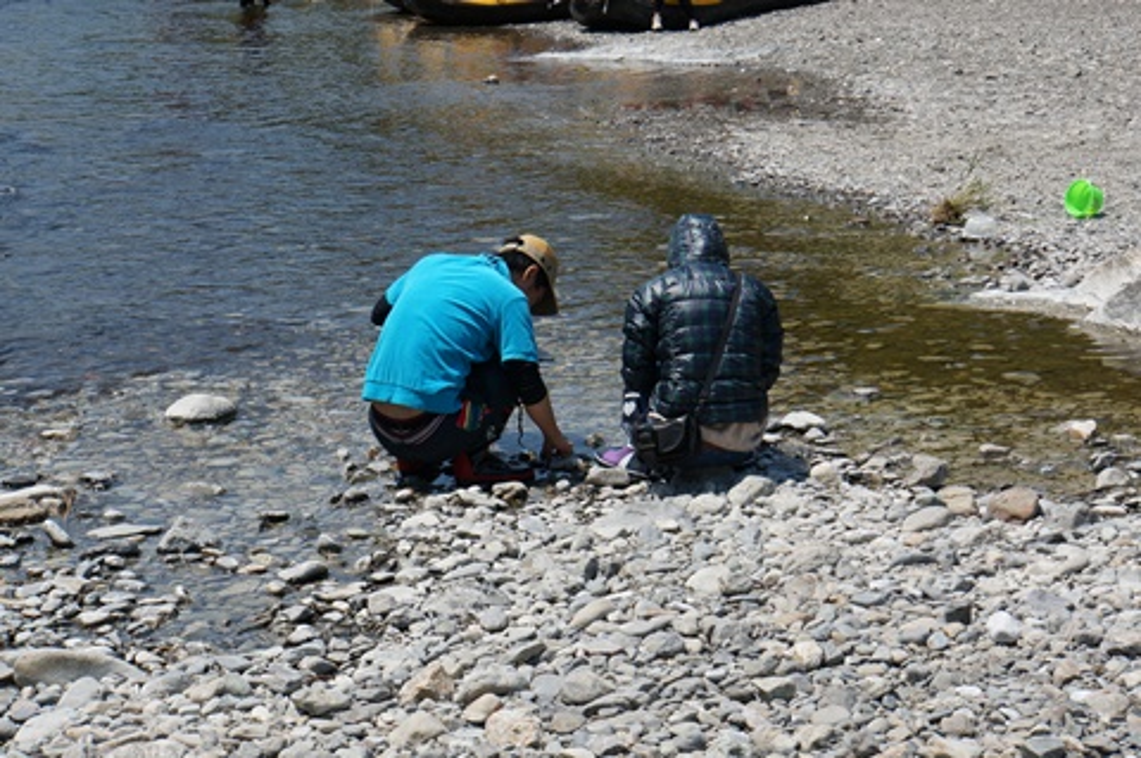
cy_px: 379
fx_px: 2242
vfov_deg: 19.2
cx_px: 570
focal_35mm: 71
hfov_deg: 28.6
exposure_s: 1/125
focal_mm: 47.2
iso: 100
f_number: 11
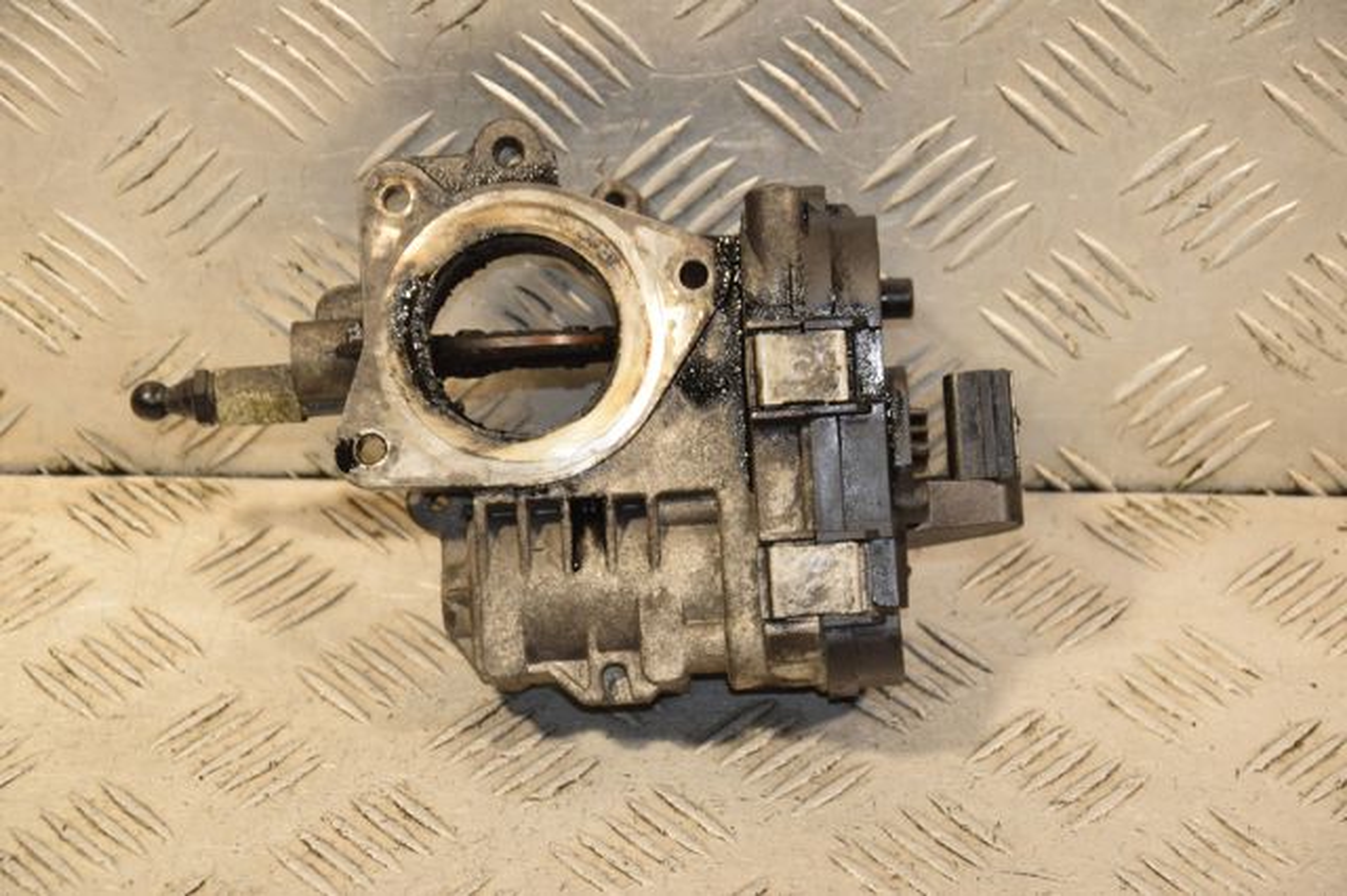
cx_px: 674
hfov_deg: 18.2
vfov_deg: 12.2
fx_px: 4207
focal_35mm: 112
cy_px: 448
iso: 800
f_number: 6.3
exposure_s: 1/200
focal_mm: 75
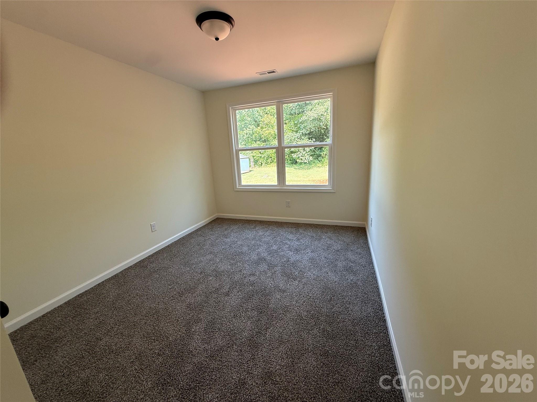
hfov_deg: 102.1
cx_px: 268
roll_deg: +2.6
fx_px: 217
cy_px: 201
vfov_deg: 85.7
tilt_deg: -12.4
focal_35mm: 14
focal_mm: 2.22
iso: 80
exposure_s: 1/99
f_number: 2.2
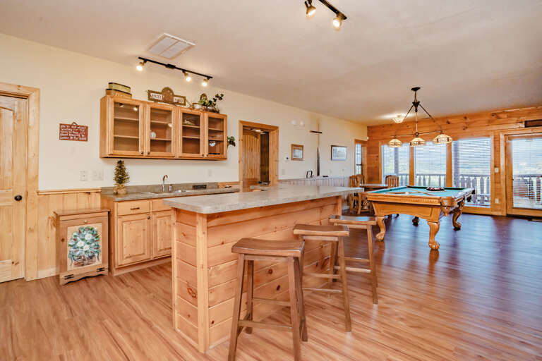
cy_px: 180
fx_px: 256
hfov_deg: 93.3
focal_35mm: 17
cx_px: 271
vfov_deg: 70.4
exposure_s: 1/250
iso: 1250
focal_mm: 17
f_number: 9
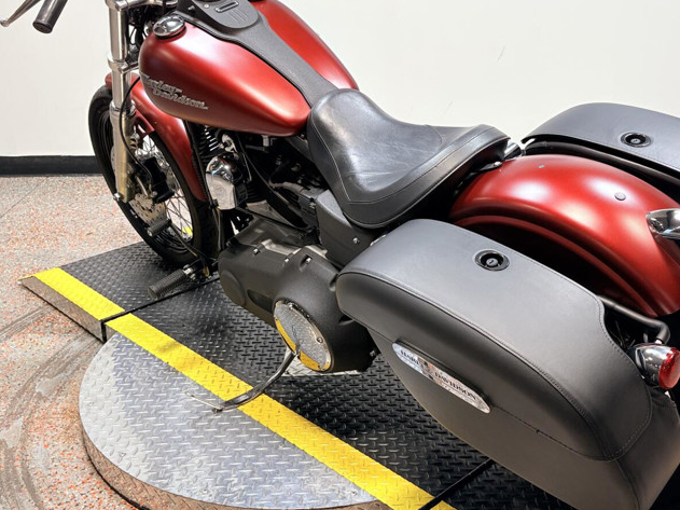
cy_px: 134
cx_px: 427
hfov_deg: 42.6
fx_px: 864
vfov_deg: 32.3
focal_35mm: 44
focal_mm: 5.96
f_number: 1.6
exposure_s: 1/120
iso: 40
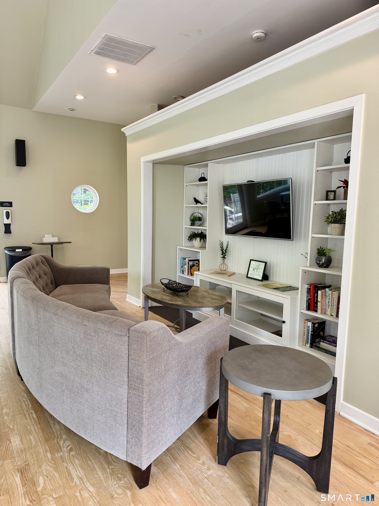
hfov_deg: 56.8
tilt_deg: -6.8
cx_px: 190
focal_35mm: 24
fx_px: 350
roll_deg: -1.4
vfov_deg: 71.6
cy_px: 253
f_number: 1.78
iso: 125
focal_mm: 6.76
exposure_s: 1/121
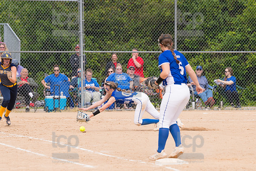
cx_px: 128
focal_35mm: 300
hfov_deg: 6.9
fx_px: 2132
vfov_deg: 4.6
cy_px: 86
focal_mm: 200
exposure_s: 1/1600
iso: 320
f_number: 5.6
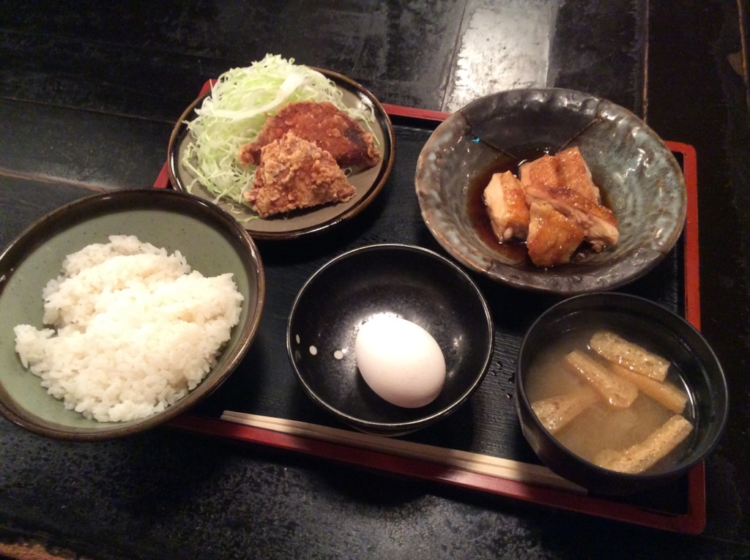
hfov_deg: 56.9
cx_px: 375
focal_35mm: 32
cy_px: 280
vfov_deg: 44.1
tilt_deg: -57.7
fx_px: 692
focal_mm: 3.3
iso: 320
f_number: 2.4
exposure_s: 1/20
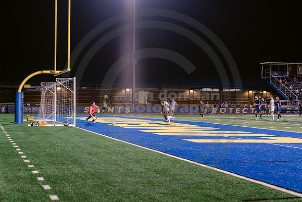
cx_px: 151
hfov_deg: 32.4
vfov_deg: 21.9
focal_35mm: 62
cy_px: 101
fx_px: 520
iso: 2500
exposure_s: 1/160
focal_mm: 62
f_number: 4
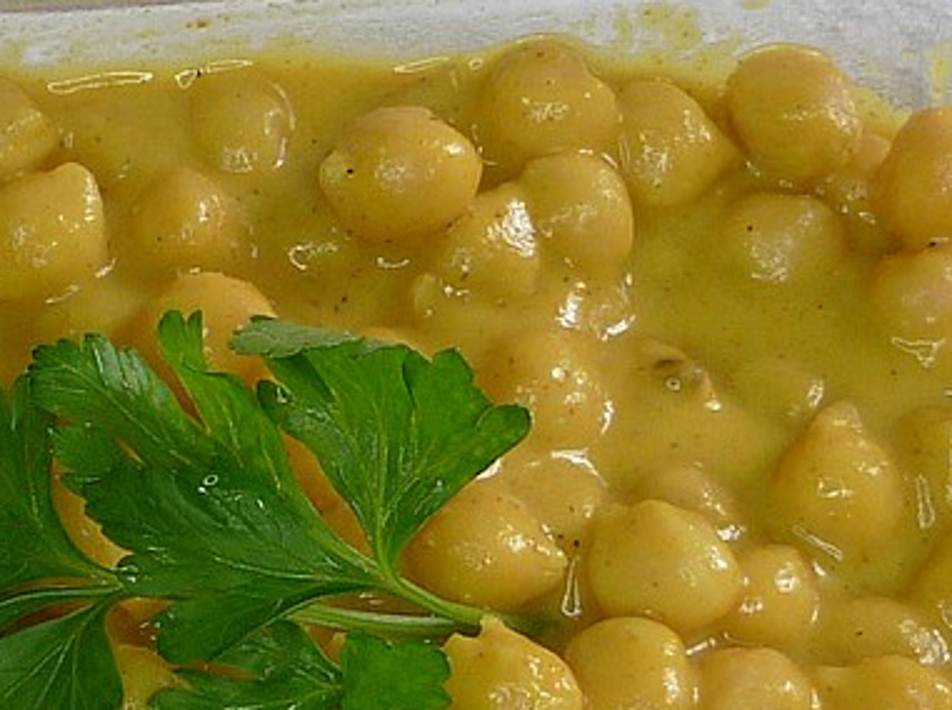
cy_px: 731
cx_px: 262
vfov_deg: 9.9
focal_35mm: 148
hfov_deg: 13.3
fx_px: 4061
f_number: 3
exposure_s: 1/50
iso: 80
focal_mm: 6.4
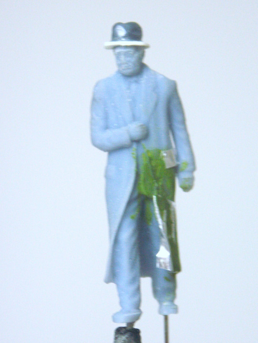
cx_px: 129
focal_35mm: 200
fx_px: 1988
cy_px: 172
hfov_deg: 7.4
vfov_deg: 9.9
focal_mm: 50.8
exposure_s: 1/25
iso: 200
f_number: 3.5
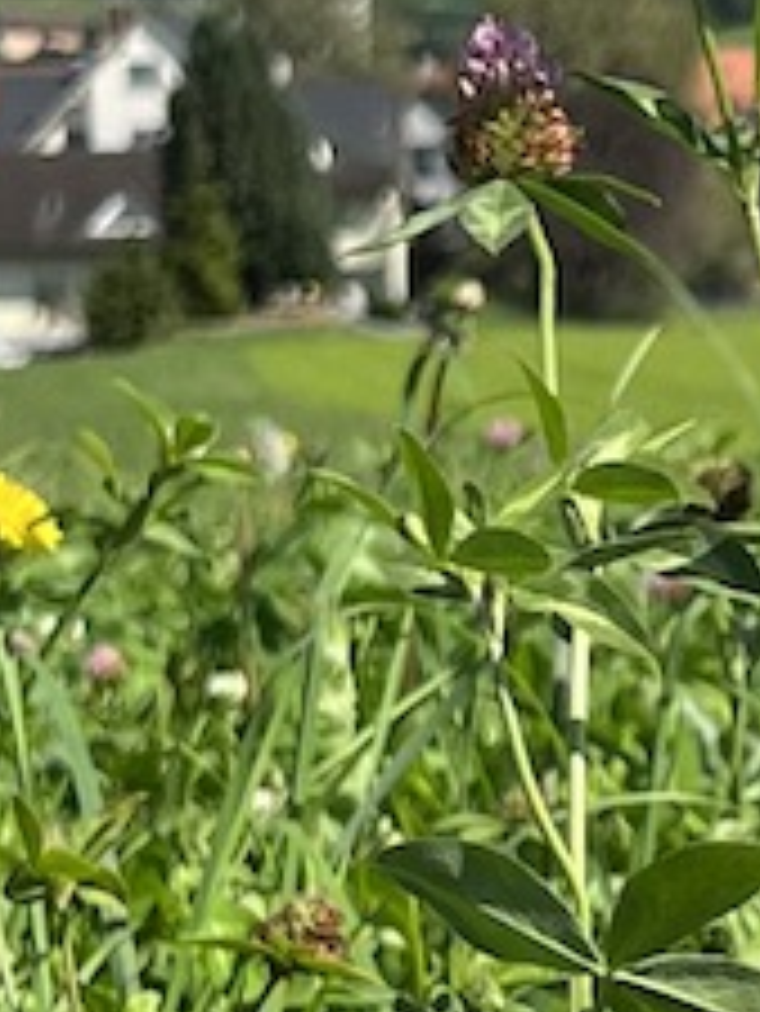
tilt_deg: -1.5
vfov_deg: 10.7
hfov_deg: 7.9
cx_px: 1138
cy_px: 544
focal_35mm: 185
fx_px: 5410
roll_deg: +1.6
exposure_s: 1/3968
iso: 50
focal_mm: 5.7
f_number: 1.5
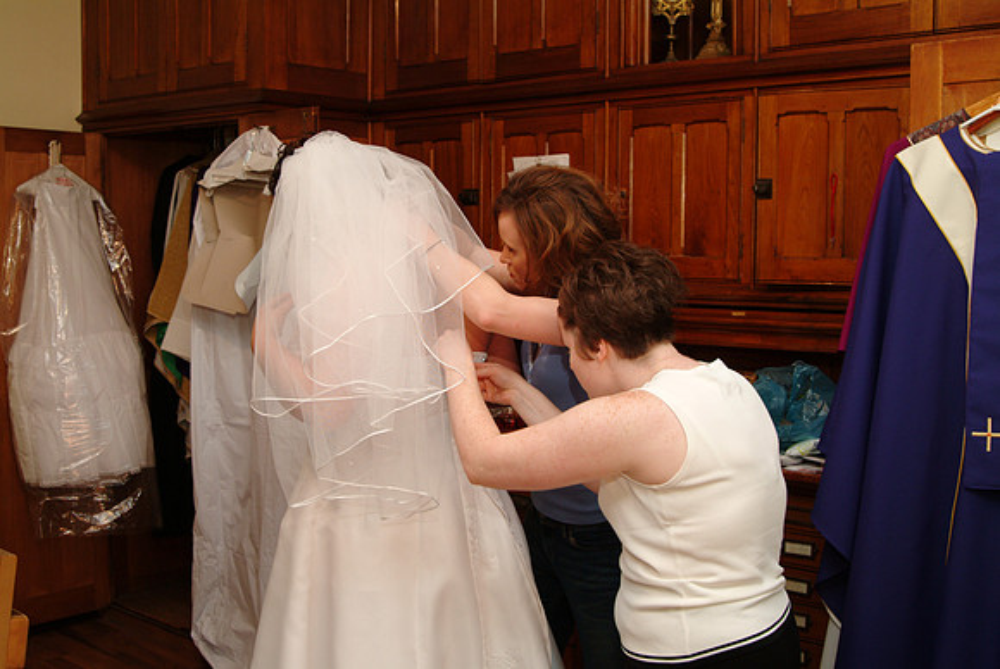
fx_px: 1168
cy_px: 334
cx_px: 500
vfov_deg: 32.0
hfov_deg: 46.4
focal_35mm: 42
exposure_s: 1/60
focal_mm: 28
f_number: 5.6
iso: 400
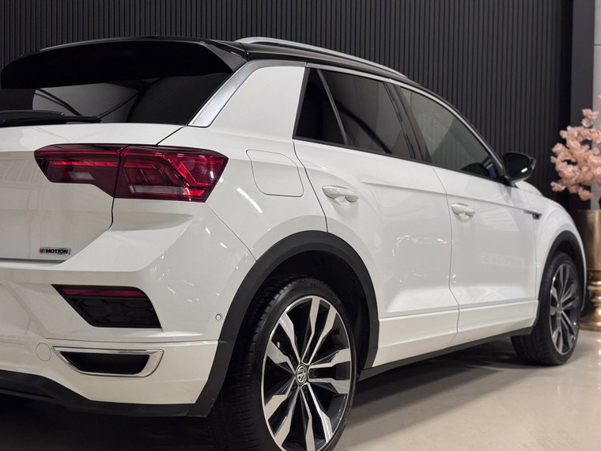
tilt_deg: -1.1
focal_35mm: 48
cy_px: 226
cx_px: 300
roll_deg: -0.6
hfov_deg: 39.7
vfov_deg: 30.3
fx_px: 833
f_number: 1.78
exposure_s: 1/33
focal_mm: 6.76
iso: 320
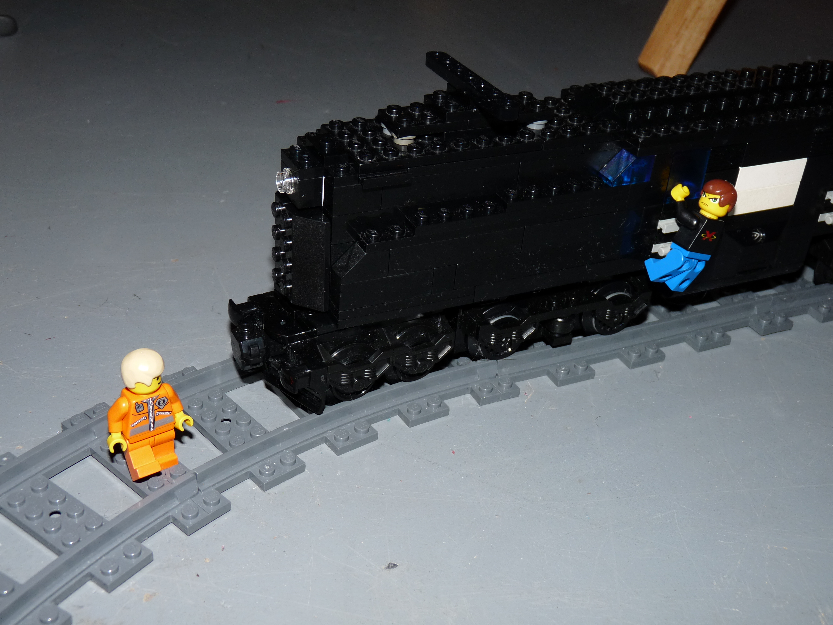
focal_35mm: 43
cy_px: 312
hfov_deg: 43.9
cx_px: 416
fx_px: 1035
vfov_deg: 33.6
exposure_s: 1/125
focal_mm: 7.6
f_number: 3
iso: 100
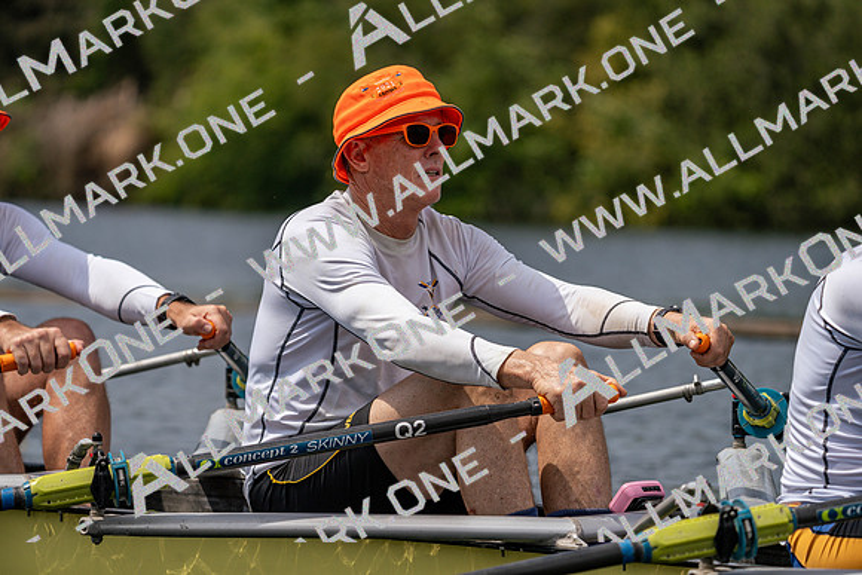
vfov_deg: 5.3
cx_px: 431
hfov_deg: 7.9
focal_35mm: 259
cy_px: 288
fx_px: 6203
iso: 160
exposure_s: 1/1600
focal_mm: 259
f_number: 5.6
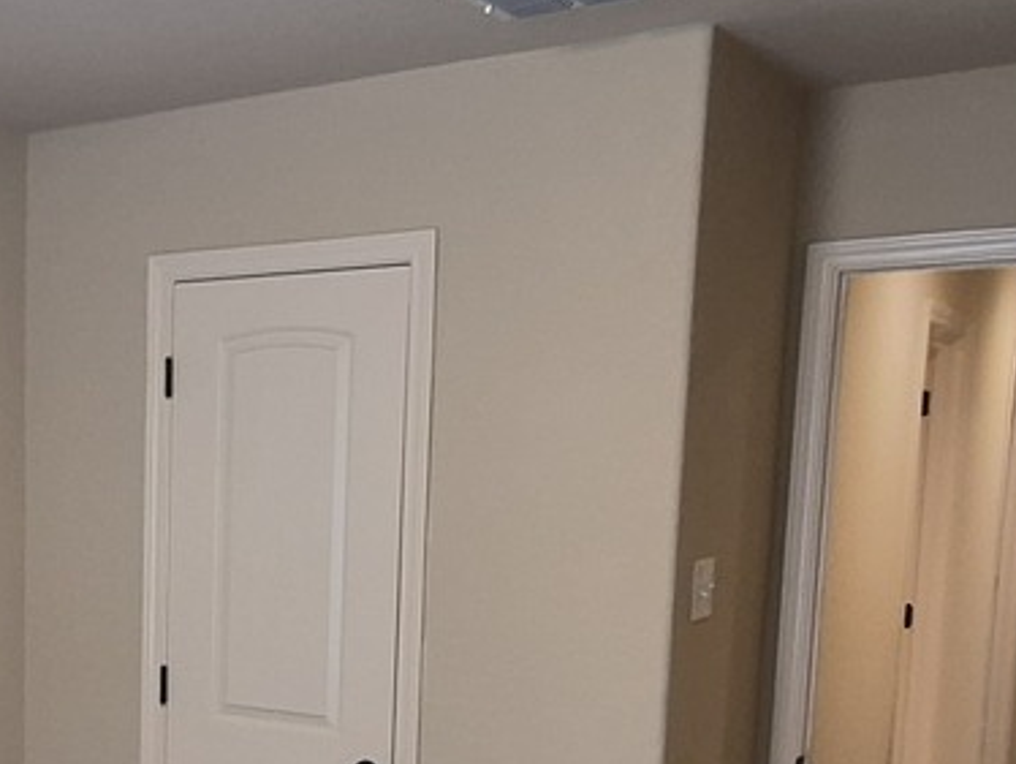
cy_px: 647
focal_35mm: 50
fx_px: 1468
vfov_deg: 28.3
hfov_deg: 35.4
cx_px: 57
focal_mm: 1.74
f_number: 2.2
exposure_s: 1/60
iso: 250
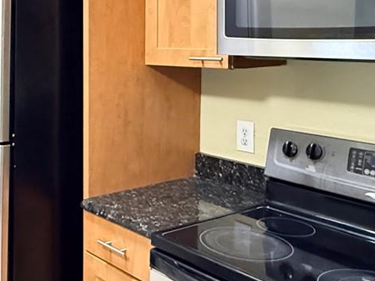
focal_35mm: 49
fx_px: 531
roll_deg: +0.0
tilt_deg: -3.2
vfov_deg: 29.3
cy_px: 74
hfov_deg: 36.9
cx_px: 50
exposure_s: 1/40
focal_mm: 2.22
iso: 1250
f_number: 2.2
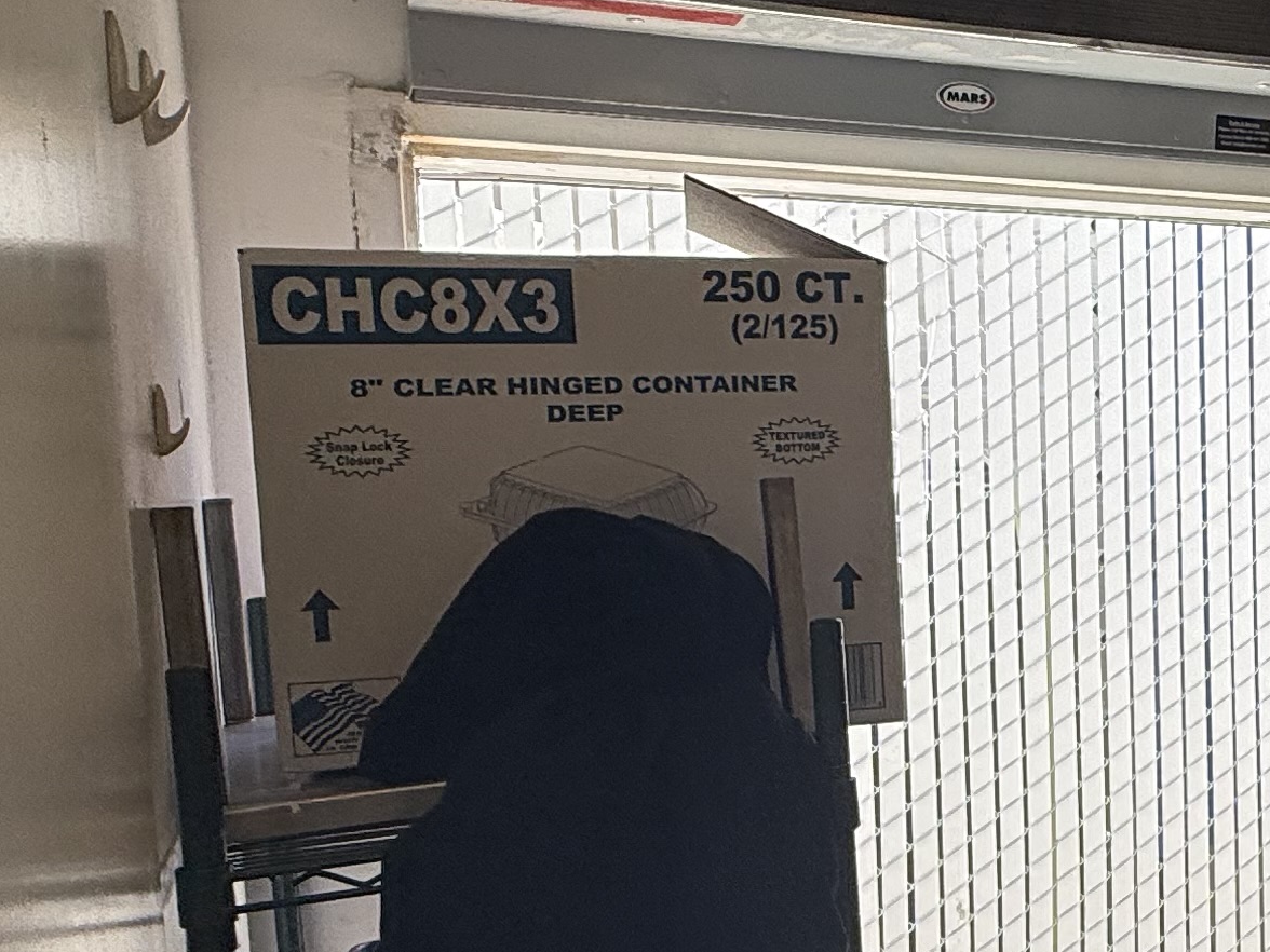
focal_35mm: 48
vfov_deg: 30.2
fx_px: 1761
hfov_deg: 33.5
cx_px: 1461
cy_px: 588
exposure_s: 1/293
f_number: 2.2
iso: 50
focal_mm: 2.22
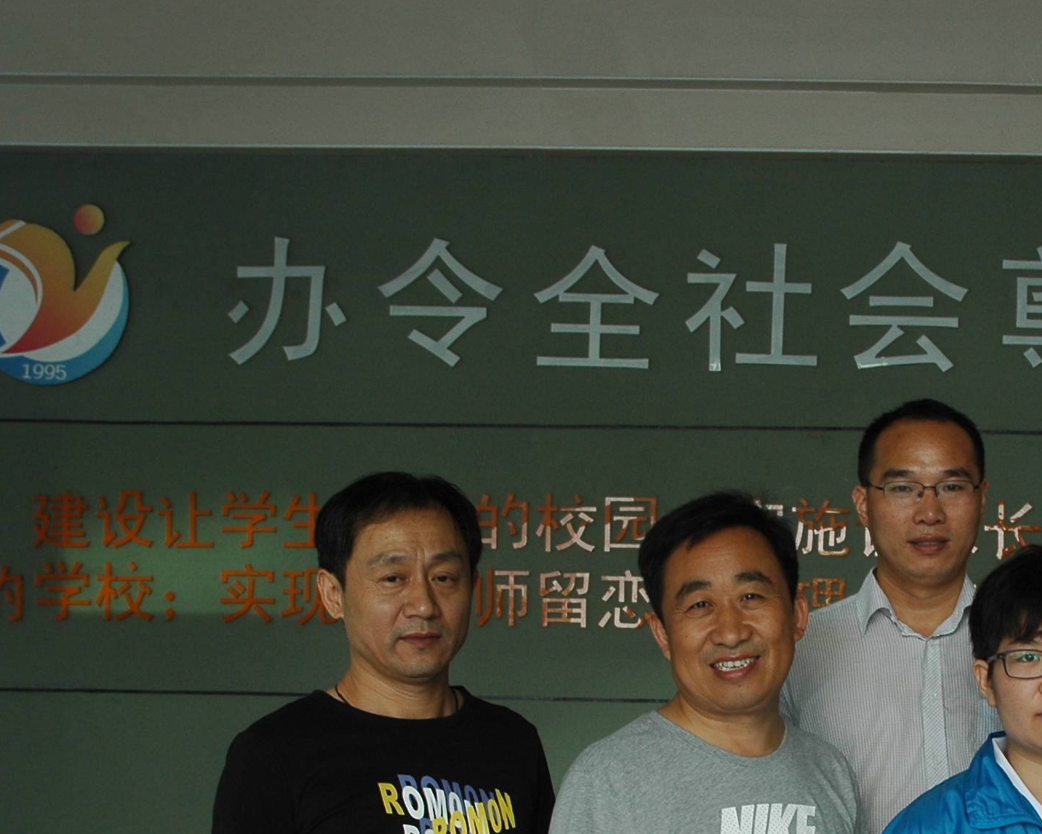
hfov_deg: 28.5
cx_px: 835
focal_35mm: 65
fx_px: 2005
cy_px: 720
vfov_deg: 23.0
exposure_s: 1/60
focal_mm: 22
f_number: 5
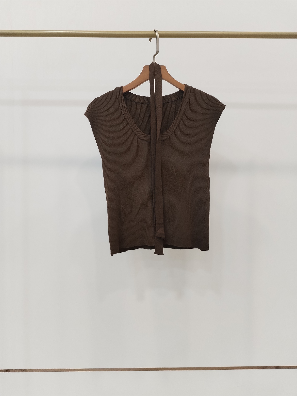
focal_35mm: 29
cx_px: 148
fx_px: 332
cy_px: 198
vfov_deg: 61.7
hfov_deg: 48.2
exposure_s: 1/60
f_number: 1.8
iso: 412
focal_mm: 4.75
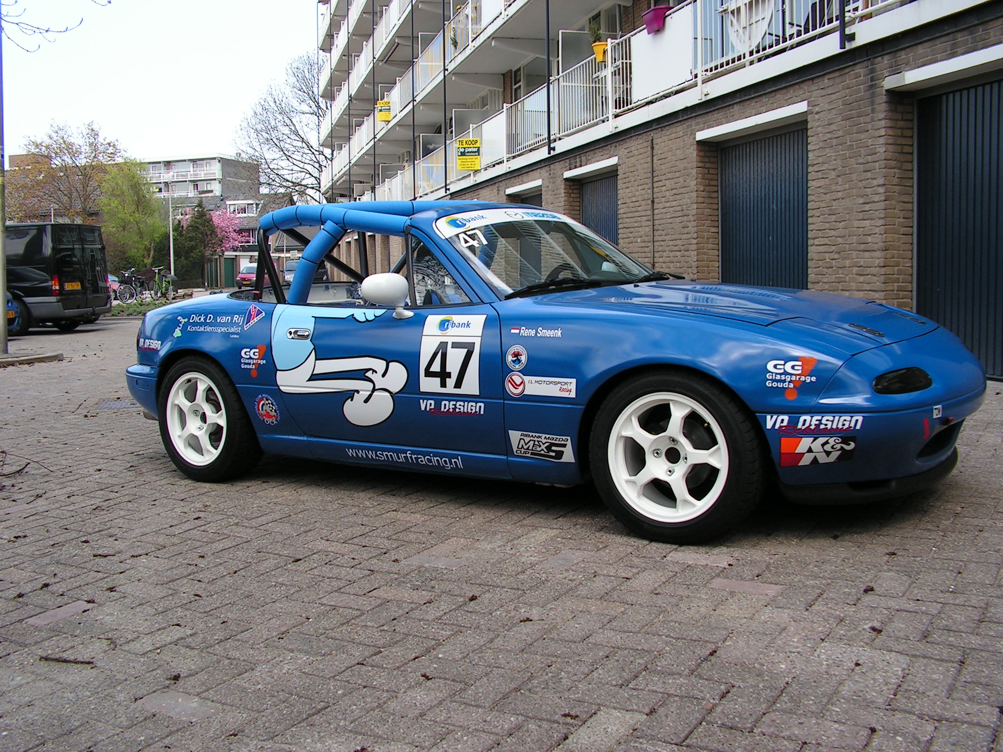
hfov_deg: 51.4
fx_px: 1043
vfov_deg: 39.7
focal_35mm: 36
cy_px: 376
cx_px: 502
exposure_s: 1/160
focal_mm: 6
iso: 64
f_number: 4.8
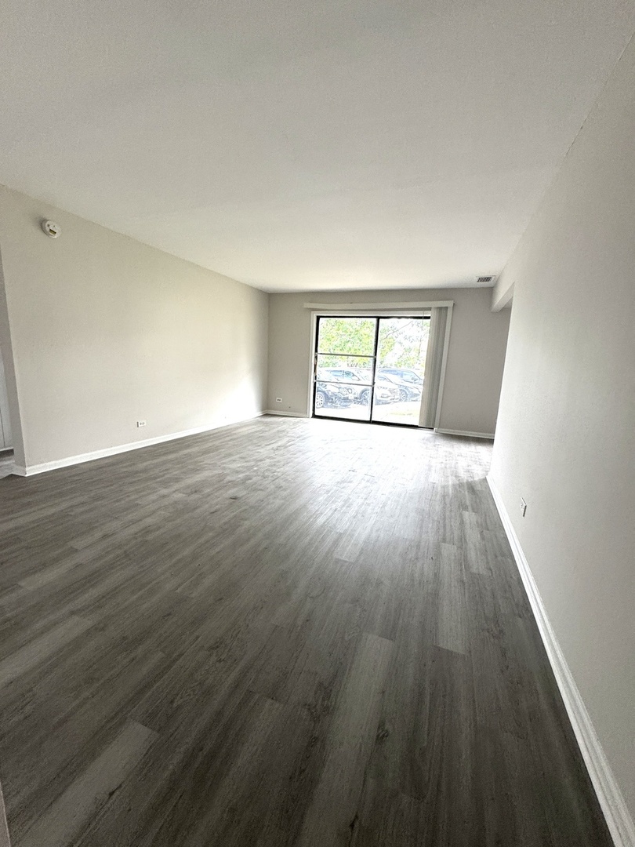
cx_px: 318
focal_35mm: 14
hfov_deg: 85.7
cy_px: 424
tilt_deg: -12.1
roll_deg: -2.9
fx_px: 342
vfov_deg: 102.1
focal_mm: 2.22
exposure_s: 1/120
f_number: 2.2
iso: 160
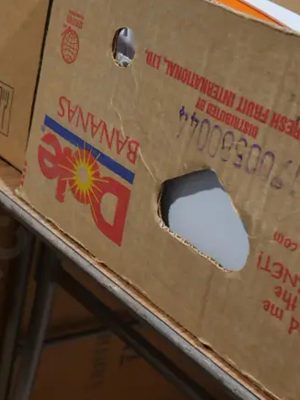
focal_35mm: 80
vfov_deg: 24.3
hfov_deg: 17.9
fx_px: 925
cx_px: -19
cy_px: 269
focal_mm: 17
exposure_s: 1/60
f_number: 4
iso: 400
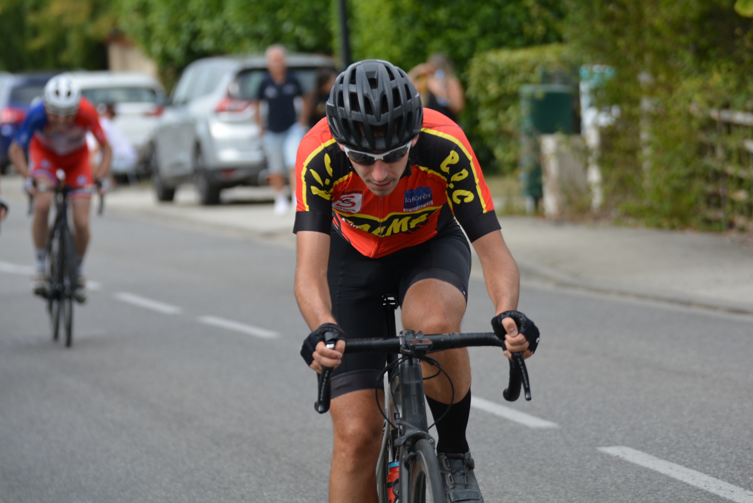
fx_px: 4867
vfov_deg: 5.9
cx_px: 376
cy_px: 252
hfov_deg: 8.8
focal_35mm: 232
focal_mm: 155
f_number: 4.8
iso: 400
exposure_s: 1/1000
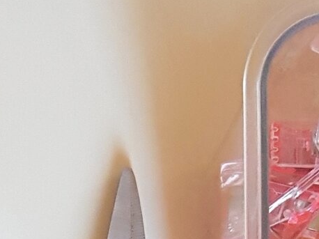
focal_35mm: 142
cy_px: 572
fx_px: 1308
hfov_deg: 13.2
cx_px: -148
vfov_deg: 9.3
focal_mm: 4.2
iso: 200
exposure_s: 1/33
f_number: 1.7
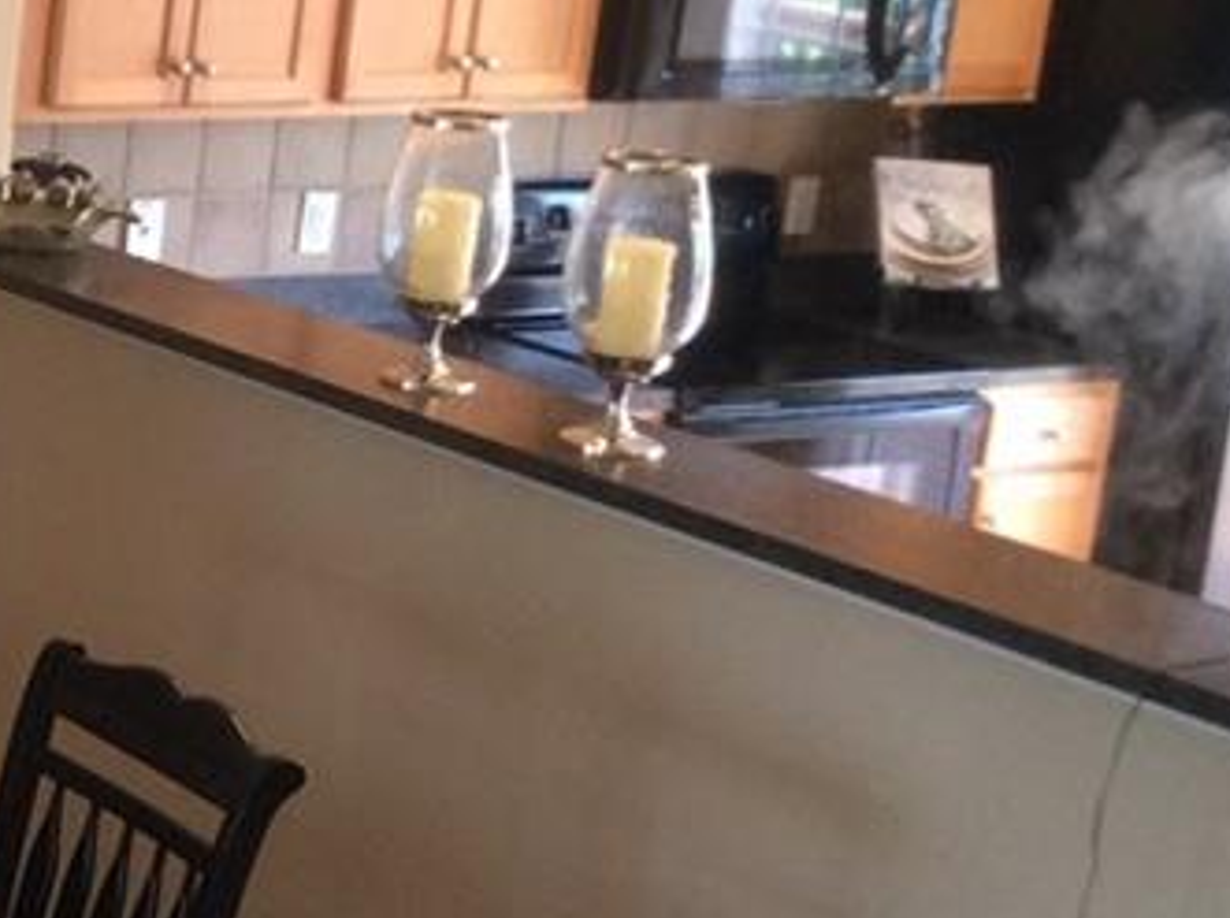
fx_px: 3511
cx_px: -587
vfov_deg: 14.9
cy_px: 405
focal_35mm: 99
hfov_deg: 17.9
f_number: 2.4
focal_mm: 3.3
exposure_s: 1/24
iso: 80
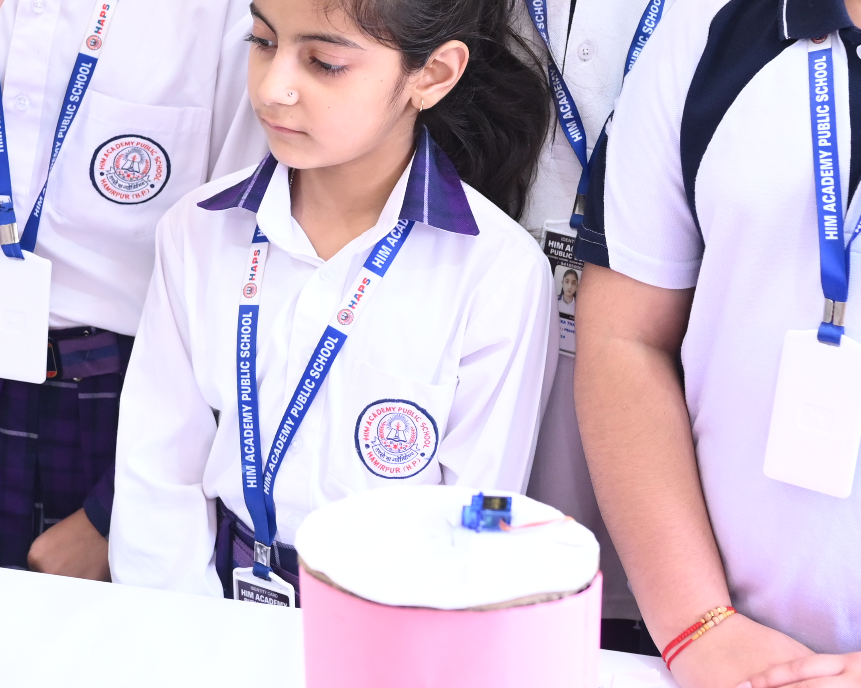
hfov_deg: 20.8
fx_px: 2344
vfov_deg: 16.6
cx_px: 393
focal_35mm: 92
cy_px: 121
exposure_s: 1/160
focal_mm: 35
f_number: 3.2
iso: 1600
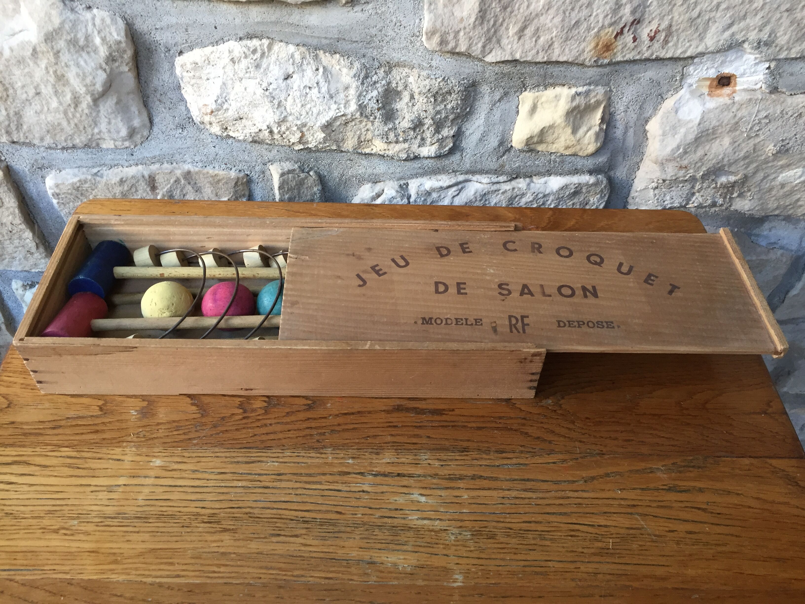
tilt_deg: -49.4
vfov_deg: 48.2
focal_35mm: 29
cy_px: 302
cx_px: 402
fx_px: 674
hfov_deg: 61.7
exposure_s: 1/33
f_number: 2.2
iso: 125
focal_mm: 4.15
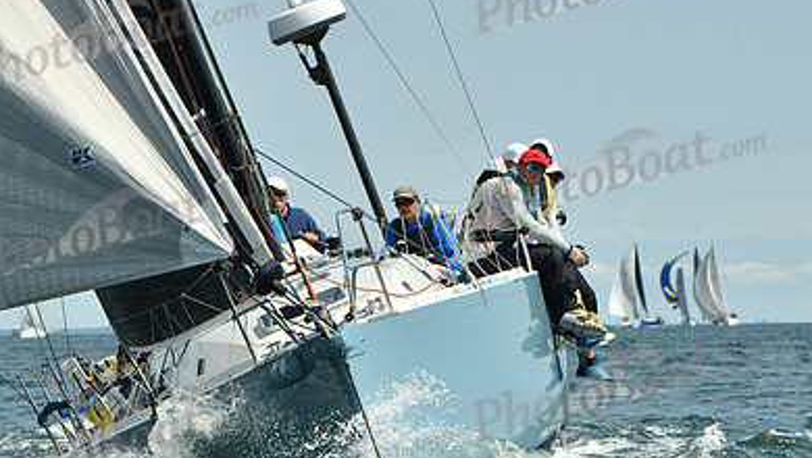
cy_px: 309
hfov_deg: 7.5
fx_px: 6205
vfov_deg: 4.2
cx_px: 366
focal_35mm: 288
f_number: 10
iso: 320
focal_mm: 185
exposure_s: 1/1000
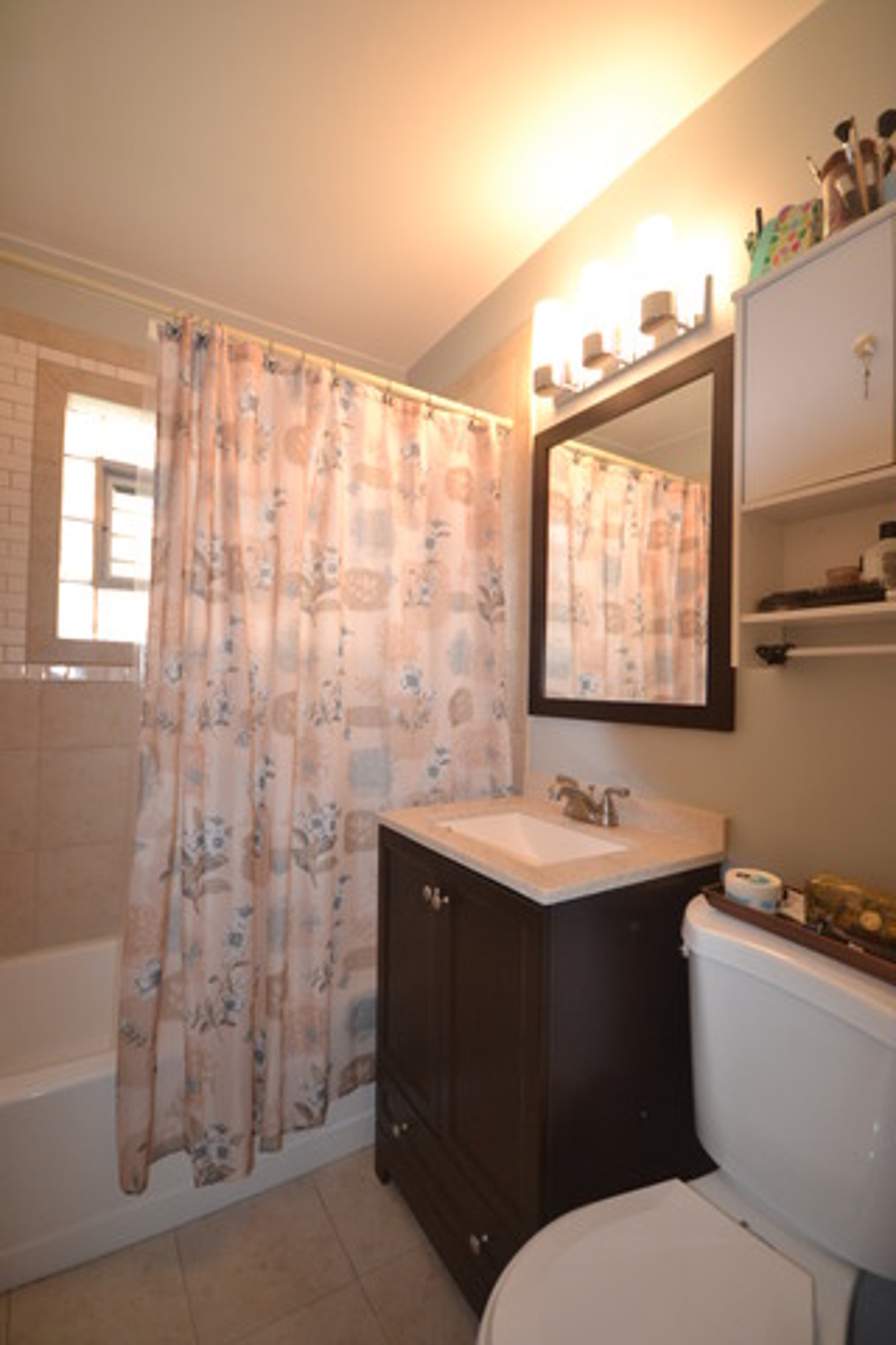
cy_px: 672
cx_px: 448
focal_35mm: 15
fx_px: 560
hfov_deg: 77.3
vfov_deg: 100.4
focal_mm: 10
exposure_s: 1/60
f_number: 4
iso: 1000
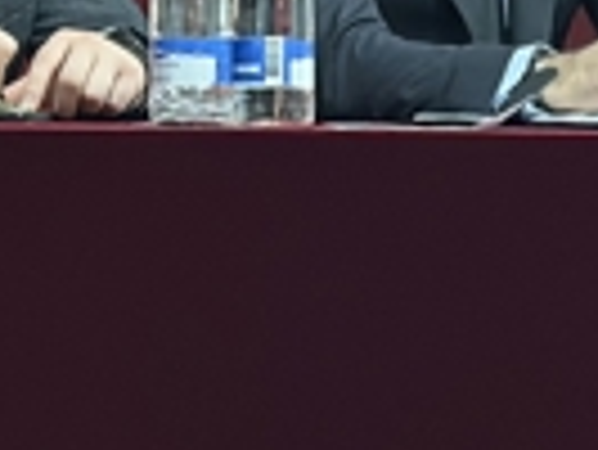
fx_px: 4167
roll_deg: -1.0
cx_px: -34
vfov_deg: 6.1
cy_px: -238
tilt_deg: +3.4
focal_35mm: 241
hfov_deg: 8.2
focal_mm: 6.86
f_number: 1.78
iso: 500
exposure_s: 1/33
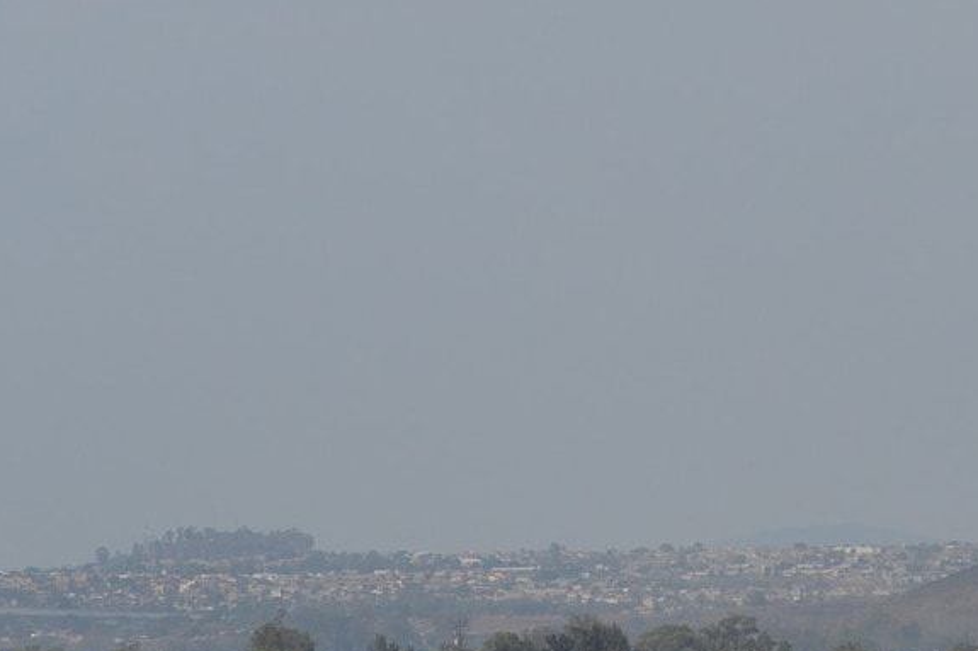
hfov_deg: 9.0
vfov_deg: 6.0
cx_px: 755
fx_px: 6230
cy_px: 2
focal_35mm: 229
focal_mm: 55
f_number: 11
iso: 200
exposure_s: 1/500
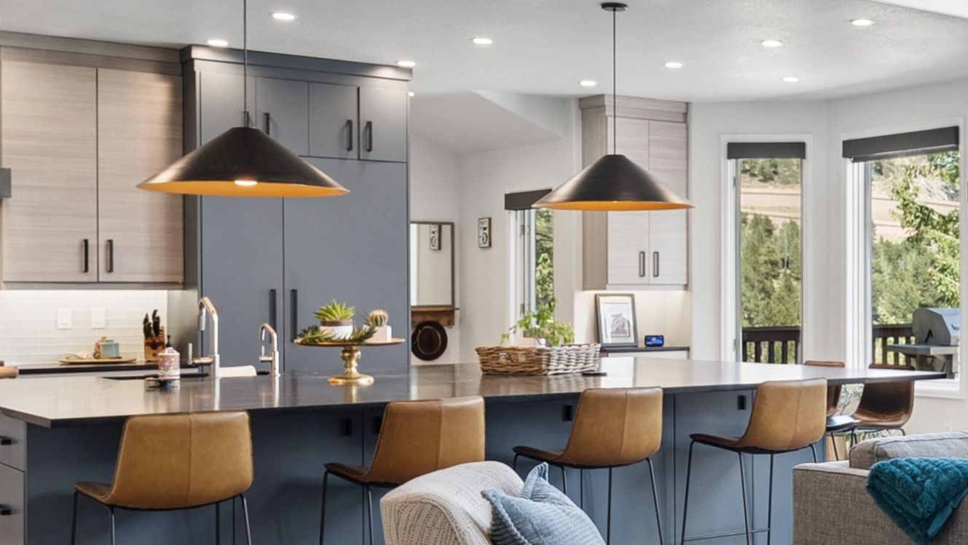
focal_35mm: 57
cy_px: 323
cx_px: 917
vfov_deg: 21.1
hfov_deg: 34.1
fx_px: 1463
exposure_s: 1/80
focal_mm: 17
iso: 500
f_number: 9
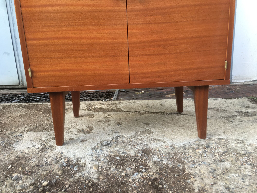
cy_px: 96
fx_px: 215
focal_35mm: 29
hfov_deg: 61.7
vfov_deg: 48.2
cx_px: 128
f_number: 2.2
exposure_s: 1/100
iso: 40
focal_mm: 4.15
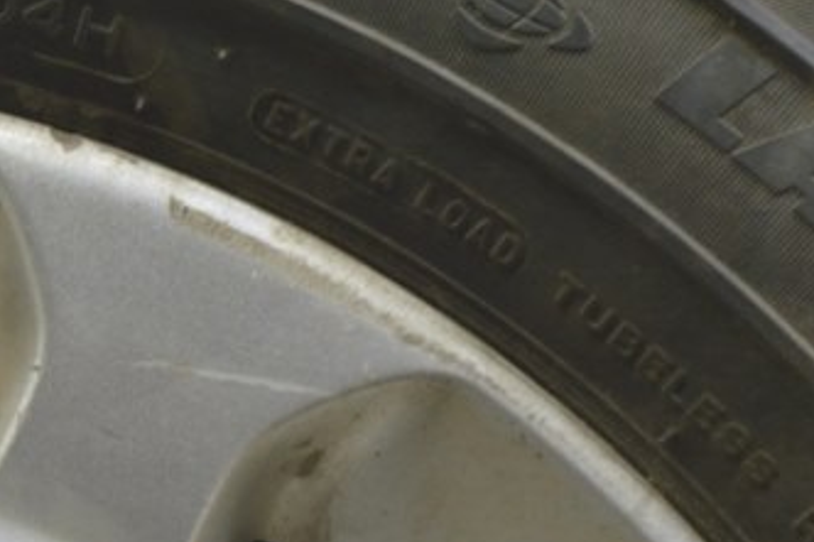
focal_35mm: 255
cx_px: -397
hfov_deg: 7.9
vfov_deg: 5.4
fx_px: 5752
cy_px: 551
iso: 400
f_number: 5.6
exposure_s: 1/20
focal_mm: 55
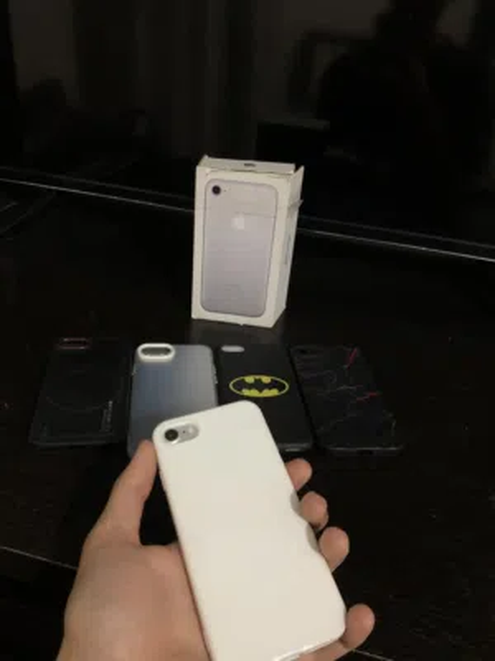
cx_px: 248
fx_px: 534
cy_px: 330
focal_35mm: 28
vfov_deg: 63.4
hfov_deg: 49.7
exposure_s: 1/15
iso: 50
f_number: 1.8
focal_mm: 4
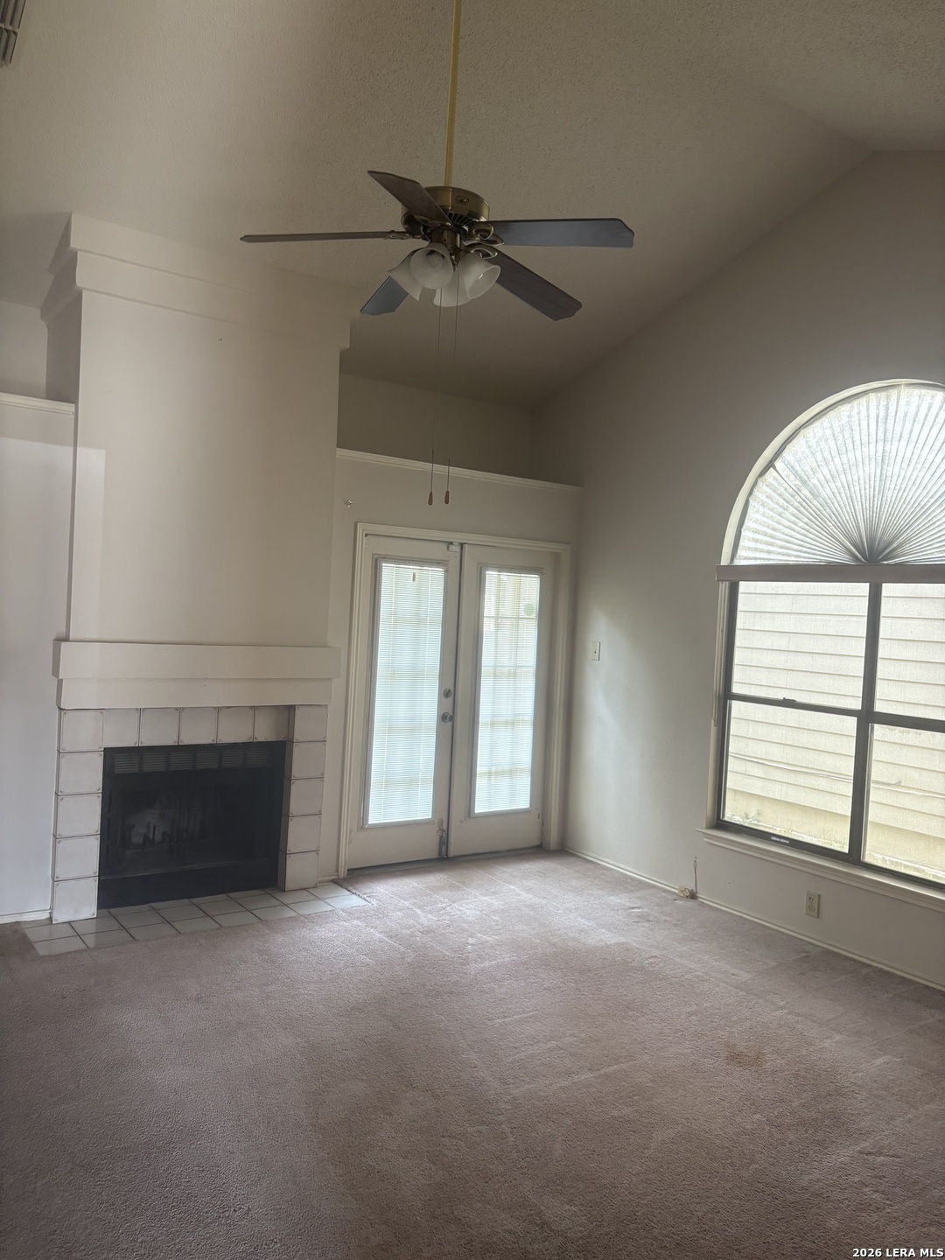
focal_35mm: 26
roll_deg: -3.5
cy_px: 630
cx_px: 472
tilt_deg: -0.5
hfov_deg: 53.1
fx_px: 946
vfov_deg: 67.3
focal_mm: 5.96
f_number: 1.6
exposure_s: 1/97
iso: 125
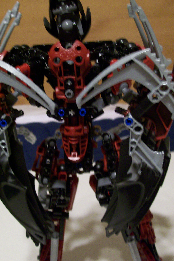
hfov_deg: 27.5
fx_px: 355
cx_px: 78
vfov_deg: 40.3
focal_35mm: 49
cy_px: 129
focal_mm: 7.6
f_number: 3
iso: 160
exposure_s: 1/8
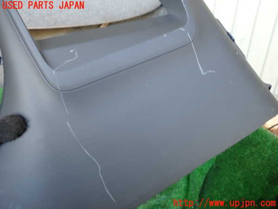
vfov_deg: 46.8
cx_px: 139
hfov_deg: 60.0
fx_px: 241
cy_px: 104
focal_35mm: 30
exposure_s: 1/40
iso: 200
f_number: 2.3
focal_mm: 5.4
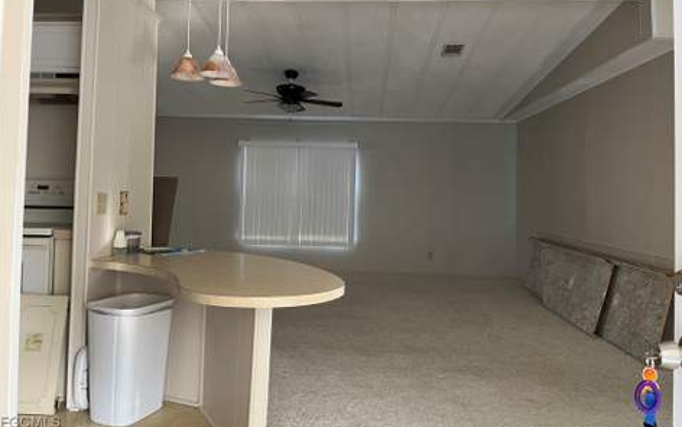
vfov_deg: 44.4
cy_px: 177
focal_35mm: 28
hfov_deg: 66.5
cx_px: 342
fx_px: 520
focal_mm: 5.1
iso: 200
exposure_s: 1/60
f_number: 1.6
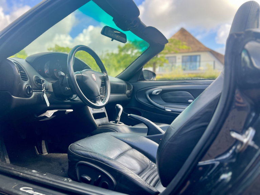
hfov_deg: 67.3
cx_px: 130
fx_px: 195
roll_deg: -0.5
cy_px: 98
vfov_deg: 53.1
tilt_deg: -0.5
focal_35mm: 26
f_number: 1.5
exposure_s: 1/621
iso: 50
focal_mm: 5.7
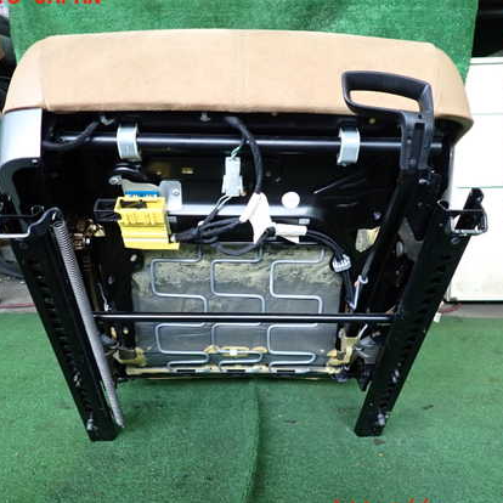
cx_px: 244
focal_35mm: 32
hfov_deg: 51.1
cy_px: 254
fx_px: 526
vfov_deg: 51.1
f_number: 2
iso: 200
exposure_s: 1/30
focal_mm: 4.5
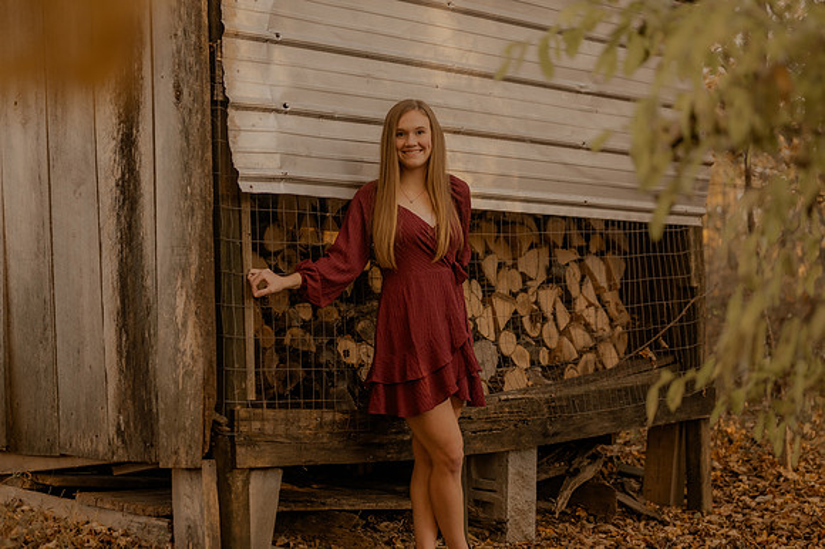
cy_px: 274
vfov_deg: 18.2
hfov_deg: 27.0
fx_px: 1718
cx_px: 412
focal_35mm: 75
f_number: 1.8
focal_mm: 50
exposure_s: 1/320
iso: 250
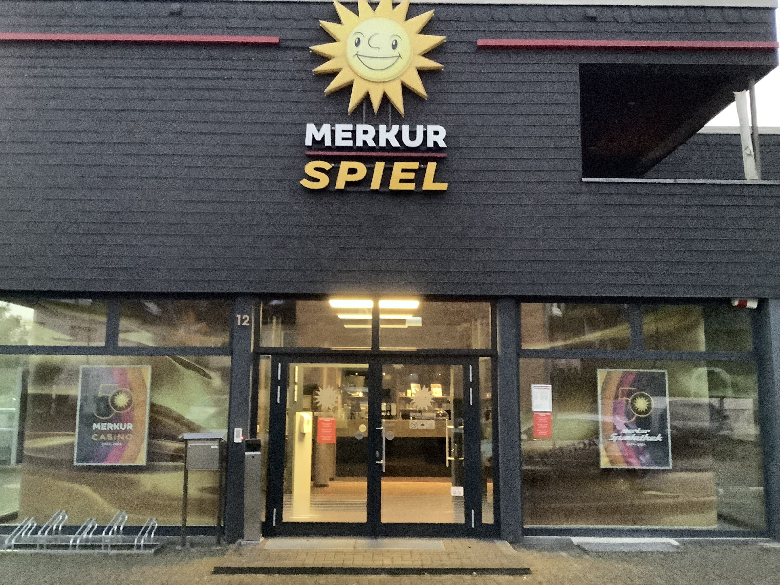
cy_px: 292
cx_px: 390
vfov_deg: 45.4
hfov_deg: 58.4
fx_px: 699
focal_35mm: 31
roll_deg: -0.2
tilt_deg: +6.9
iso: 800
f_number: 2.4
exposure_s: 1/20
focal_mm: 3.3
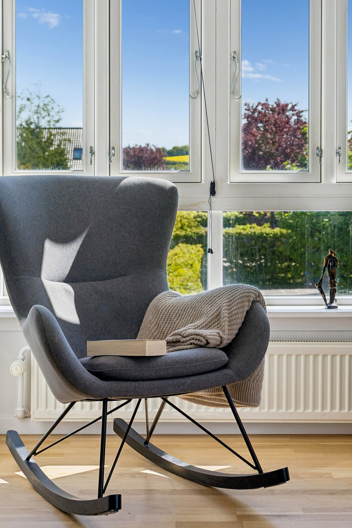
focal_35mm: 72
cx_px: 191
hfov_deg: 18.9
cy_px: 218
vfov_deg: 28.0
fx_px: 1056
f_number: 4
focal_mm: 30
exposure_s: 1/2000
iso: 320
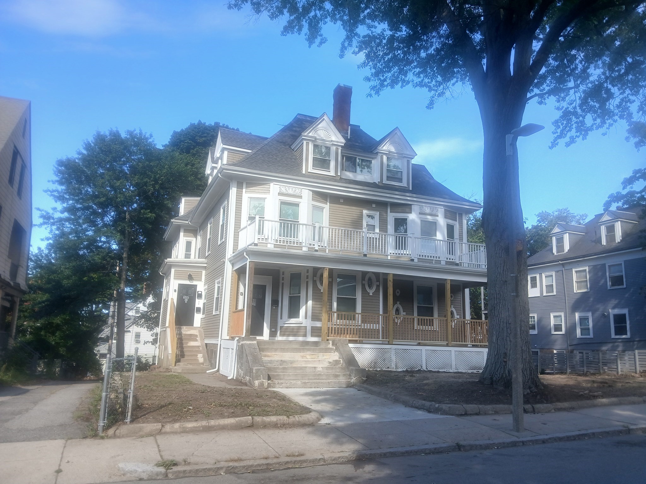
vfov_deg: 53.1
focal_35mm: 26
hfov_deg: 67.3
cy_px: 242
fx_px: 485
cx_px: 323
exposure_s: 1/206
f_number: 1.8
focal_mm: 3.98
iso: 20
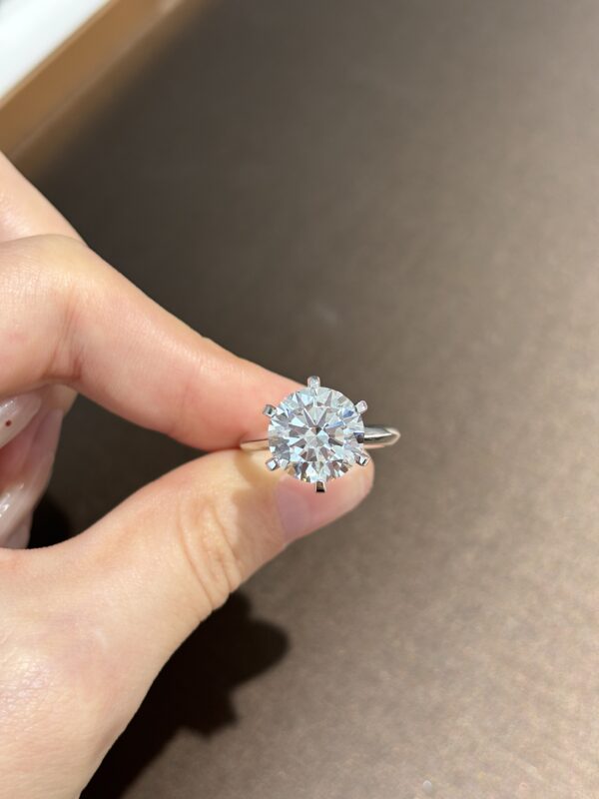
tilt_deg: -57.7
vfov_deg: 36.8
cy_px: 400
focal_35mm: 52
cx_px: 300
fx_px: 1200
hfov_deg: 28.0
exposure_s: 1/100
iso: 50
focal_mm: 5.96
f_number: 1.6
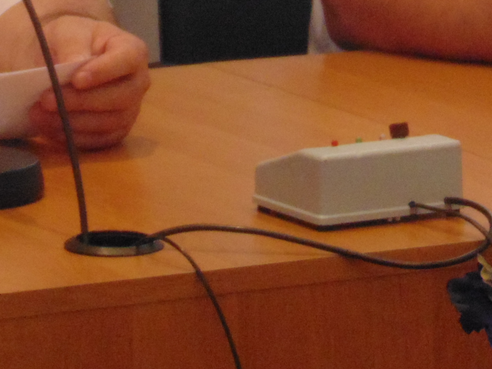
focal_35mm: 365
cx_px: 219
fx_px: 5190
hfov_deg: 5.4
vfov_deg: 4.1
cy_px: -132
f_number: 3.9
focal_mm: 19.4
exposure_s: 1/30
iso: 400
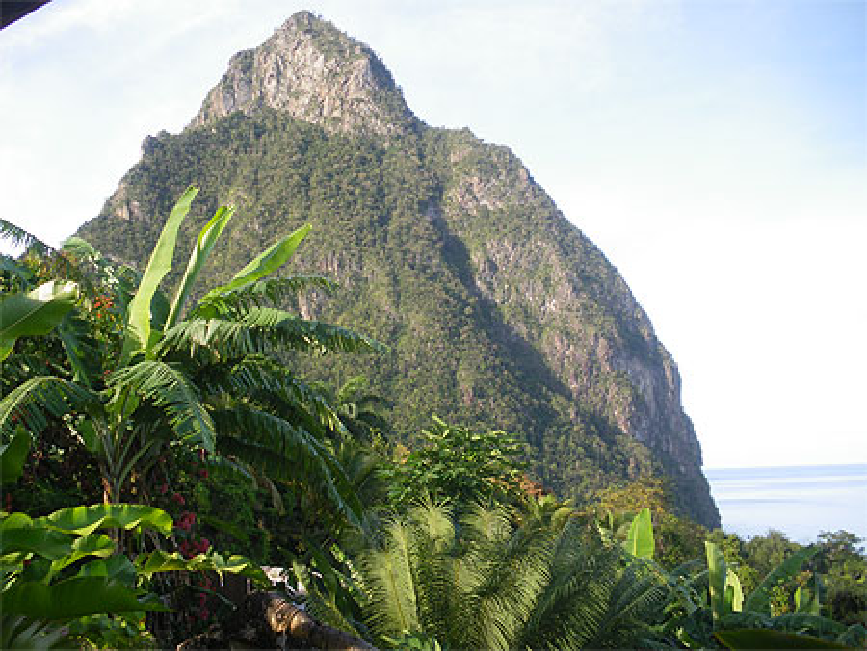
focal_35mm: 36
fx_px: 902
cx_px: 434
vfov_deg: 39.7
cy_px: 326
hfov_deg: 51.3
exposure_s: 1/200
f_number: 3.5
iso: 64
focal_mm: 6.3
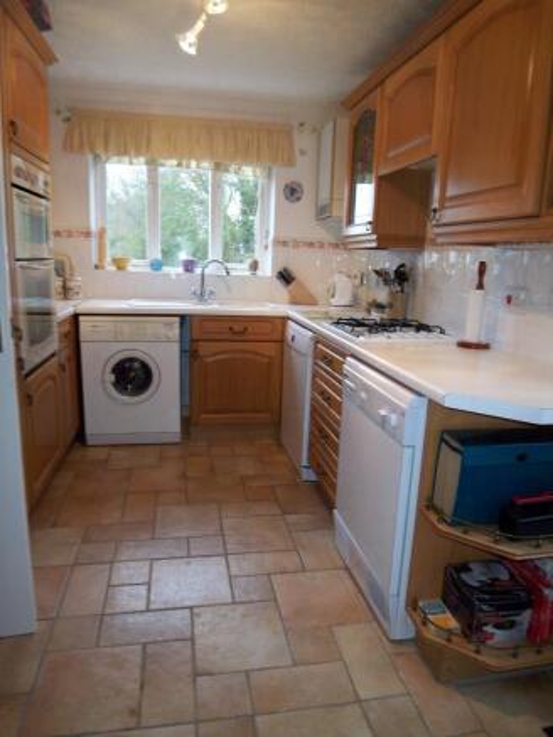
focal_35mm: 23
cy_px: 368
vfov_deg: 73.9
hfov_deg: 58.9
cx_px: 276
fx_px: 490
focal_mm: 3.8
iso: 125
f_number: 2.8
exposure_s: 1/30
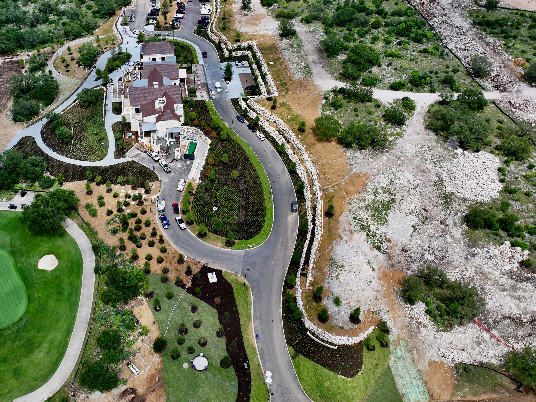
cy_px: 171
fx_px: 495
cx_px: 180
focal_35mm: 32
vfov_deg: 44.0
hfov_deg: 55.7
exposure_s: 1/1600
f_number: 2.8
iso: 110
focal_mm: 12.29
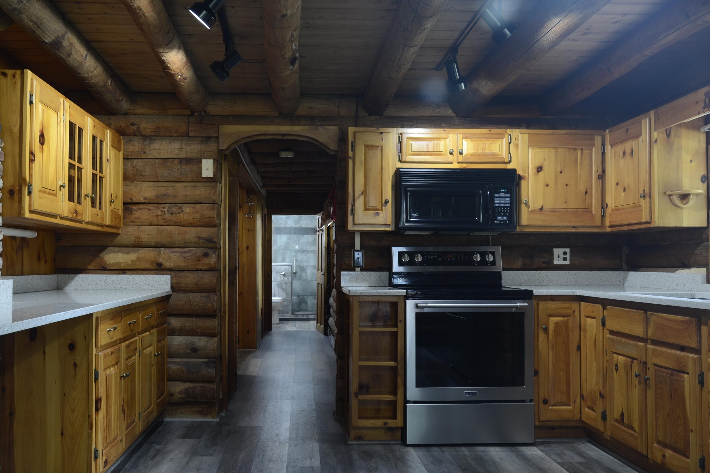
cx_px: 305
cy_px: 250
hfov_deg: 60.0
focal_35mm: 31
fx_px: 611
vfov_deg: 42.3
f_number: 8
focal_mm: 18
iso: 100
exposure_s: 4
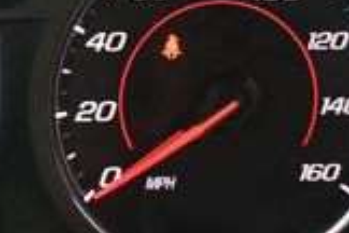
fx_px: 1493
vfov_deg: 8.9
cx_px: -209
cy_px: 90
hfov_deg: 12.5
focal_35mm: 154
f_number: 4
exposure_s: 1/125
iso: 2200
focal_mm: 26
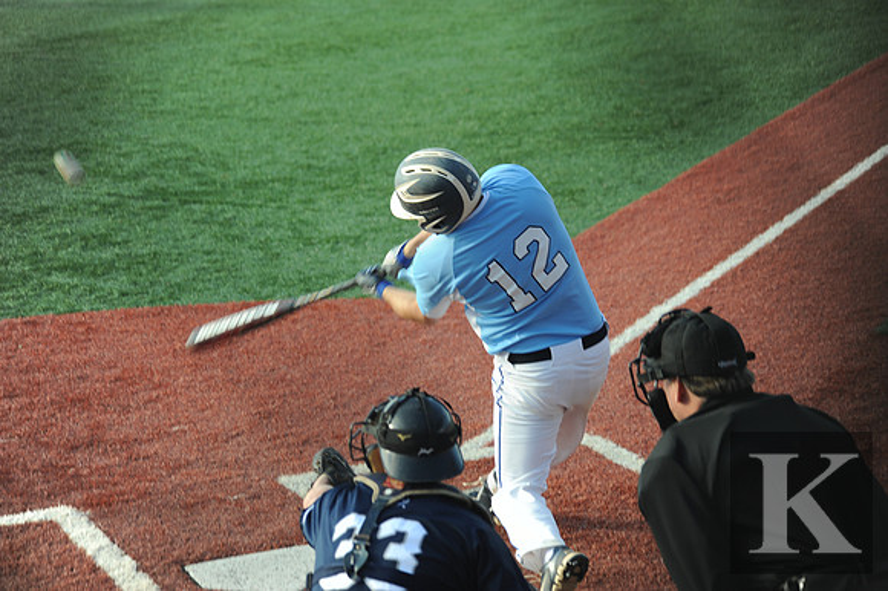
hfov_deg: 20.4
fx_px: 2465
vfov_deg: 13.7
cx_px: 444
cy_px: 296
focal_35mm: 100
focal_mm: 100
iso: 320
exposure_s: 1/320
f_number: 4.5
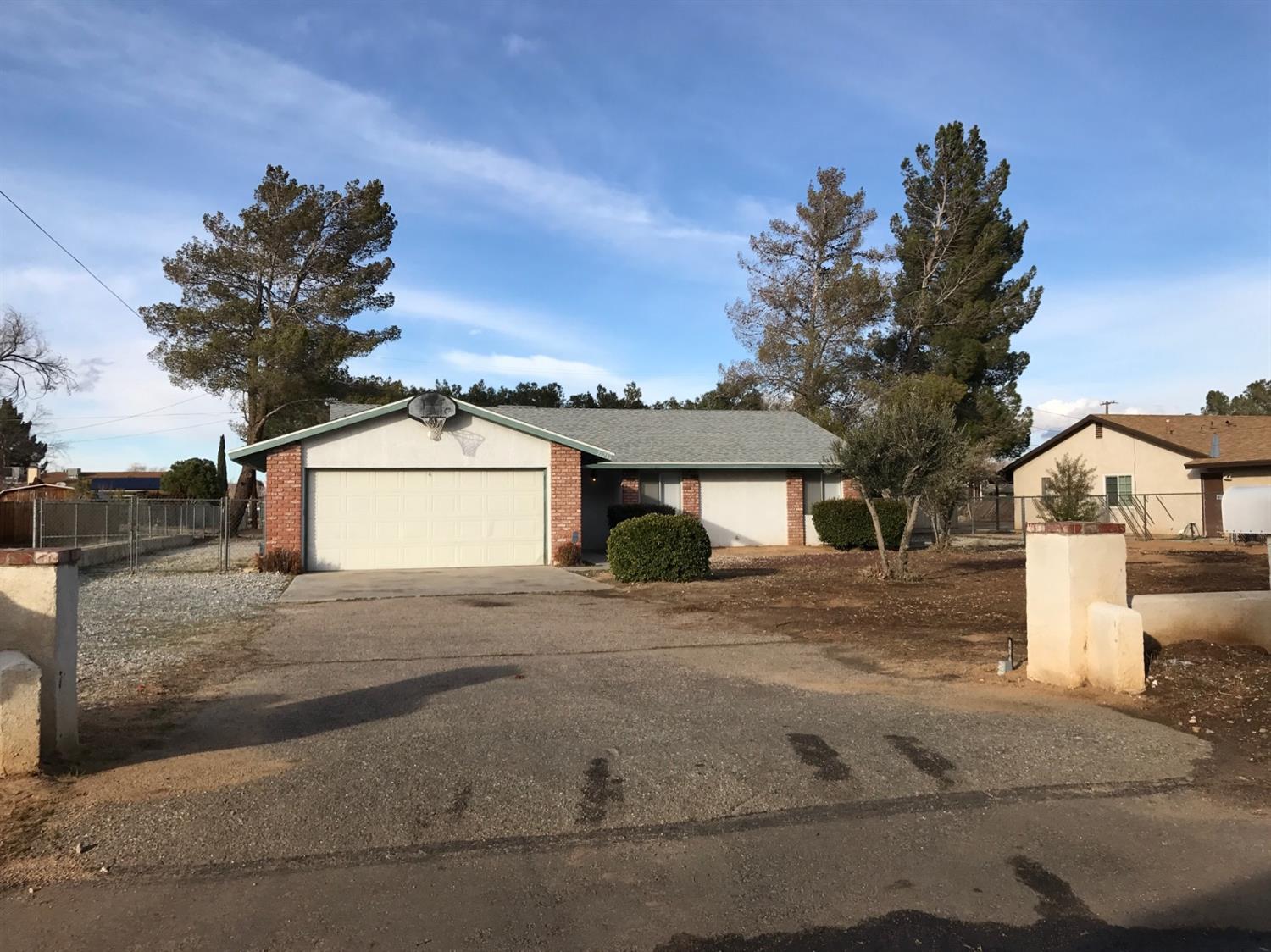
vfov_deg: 49.7
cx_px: 636
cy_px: 476
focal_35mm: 28
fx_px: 1028
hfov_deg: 63.5
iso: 20
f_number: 1.8
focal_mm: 3.99
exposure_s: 1/2083
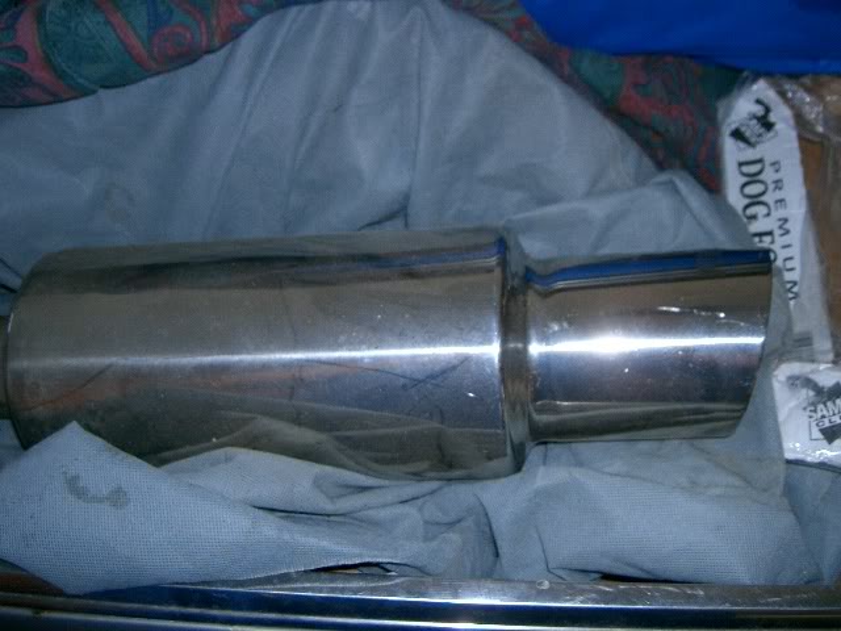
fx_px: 948
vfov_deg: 36.8
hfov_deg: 47.9
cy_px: 316
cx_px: 420
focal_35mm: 39
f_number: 2.8
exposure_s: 1/50
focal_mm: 8
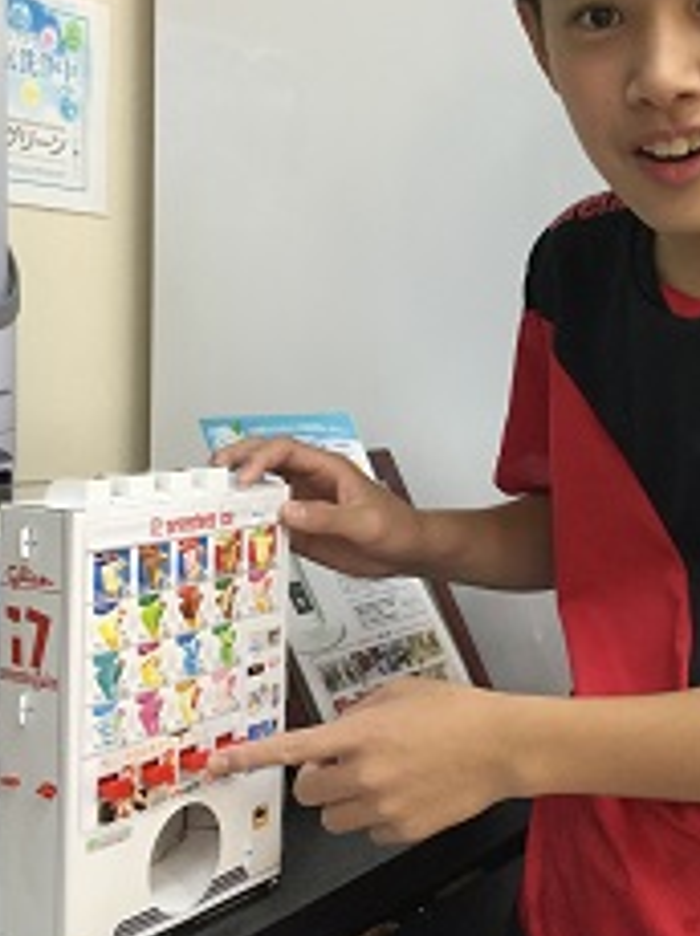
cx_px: 501
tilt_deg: -3.6
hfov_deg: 26.7
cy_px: 440
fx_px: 1459
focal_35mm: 54
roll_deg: -2.9
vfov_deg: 35.6
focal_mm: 3.3
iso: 80
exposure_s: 1/30
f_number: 2.4
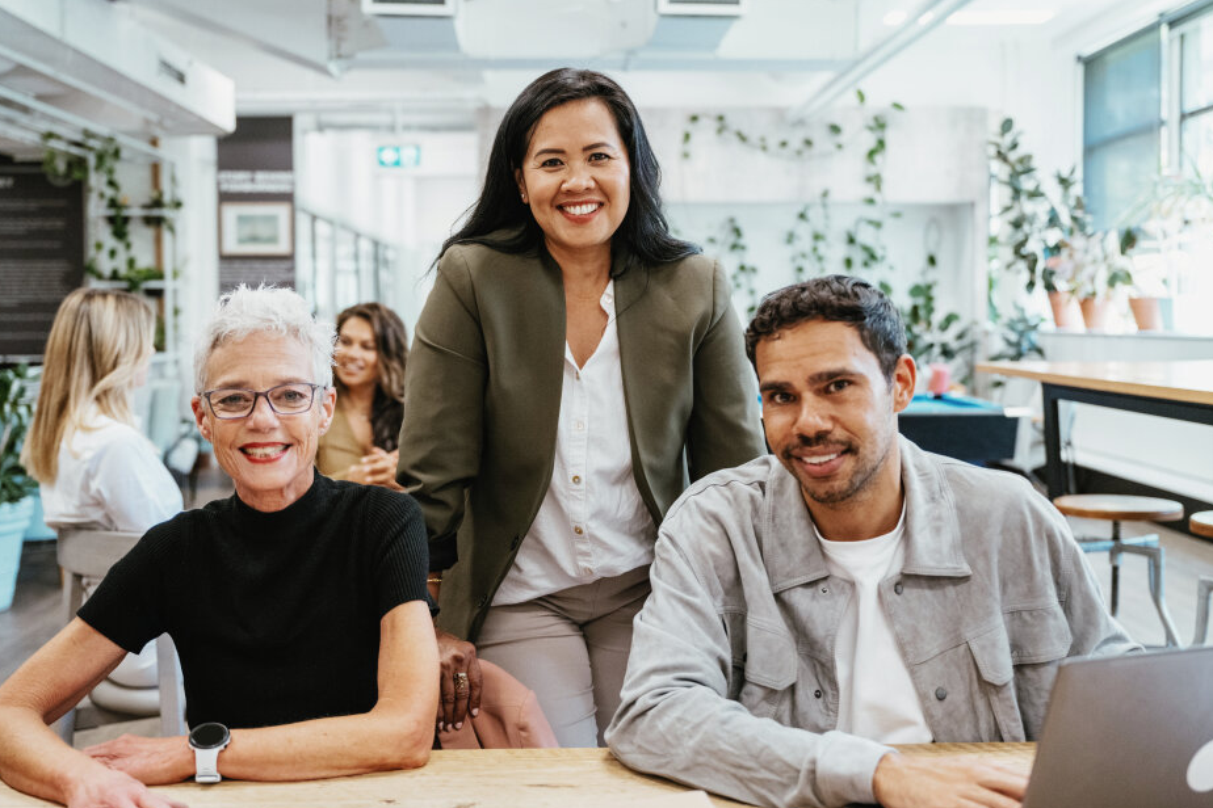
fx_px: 1381
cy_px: 382
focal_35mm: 41
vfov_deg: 32.6
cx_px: 610
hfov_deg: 47.4
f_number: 2.8
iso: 1600
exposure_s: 1/250
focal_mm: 37
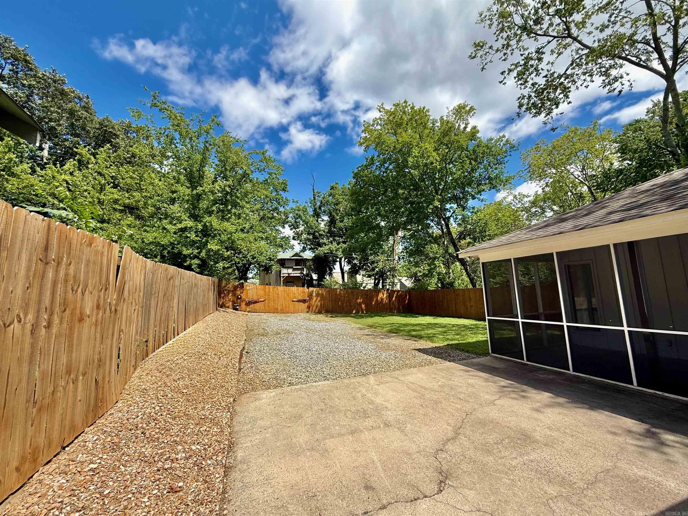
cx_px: 344
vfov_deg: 85.7
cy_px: 258
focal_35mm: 14
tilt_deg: +7.5
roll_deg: +4.0
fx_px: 278
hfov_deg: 102.1
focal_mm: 2.22
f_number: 2.2
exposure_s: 1/1464
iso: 50
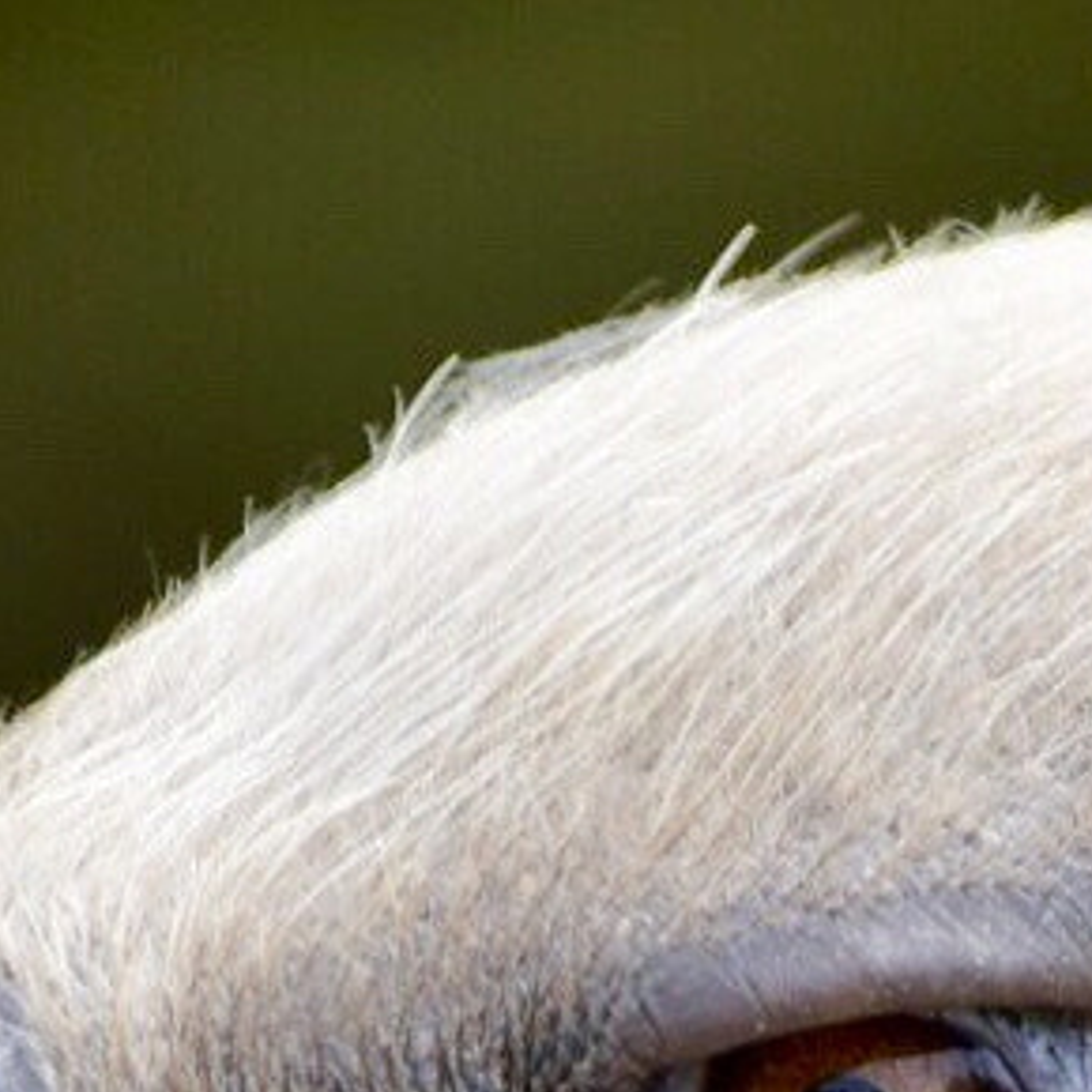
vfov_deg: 1.3
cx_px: 779
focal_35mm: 1373
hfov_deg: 1.3
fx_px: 49015
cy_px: 1580
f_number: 5.3
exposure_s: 1/320
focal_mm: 195
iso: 100
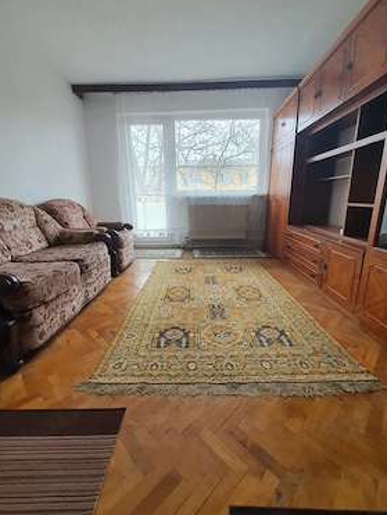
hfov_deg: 85.8
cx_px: 190
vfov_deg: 101.9
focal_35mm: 14
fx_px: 208
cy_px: 240
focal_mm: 1.8
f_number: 2.2
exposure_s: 1/50
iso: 125
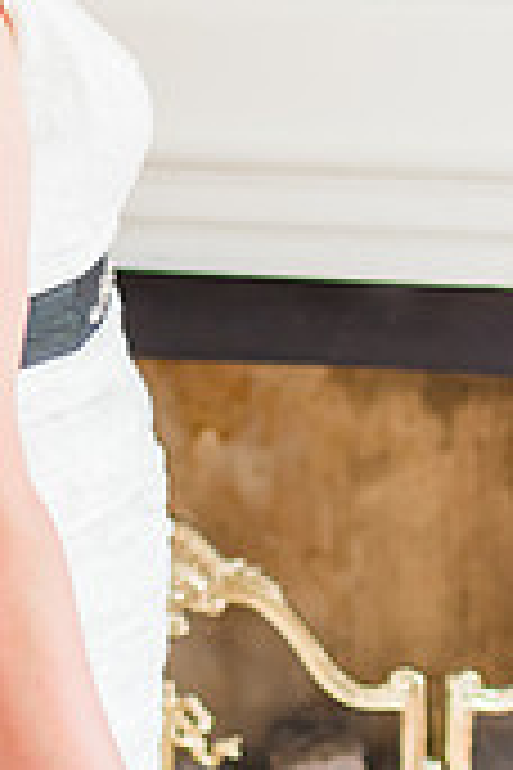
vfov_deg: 14.9
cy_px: 329
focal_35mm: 138
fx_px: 2950
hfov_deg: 9.9
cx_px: 99
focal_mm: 35
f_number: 1.8
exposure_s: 1/100
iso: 800
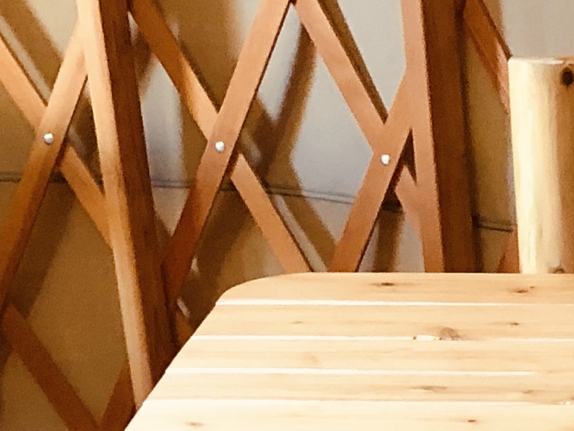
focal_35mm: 146
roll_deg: -0.3
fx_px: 2421
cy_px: 876
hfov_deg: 12.6
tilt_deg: -27.6
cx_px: 946
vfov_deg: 9.5
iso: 80
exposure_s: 1/7
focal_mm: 3.99
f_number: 1.8
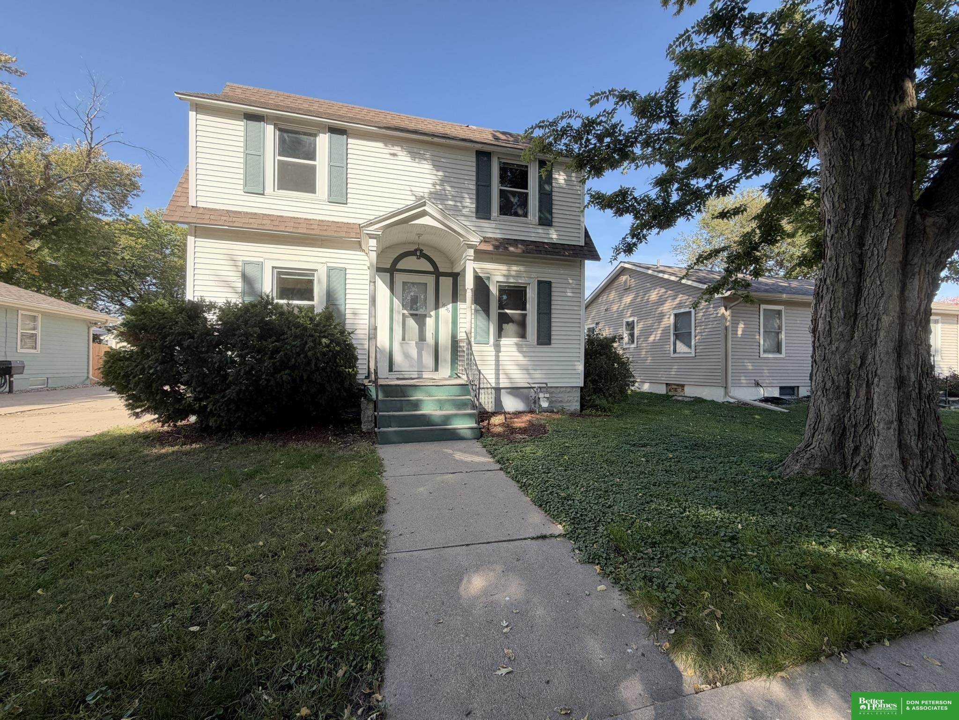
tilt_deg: +0.8
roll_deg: -0.6
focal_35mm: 14
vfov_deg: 85.7
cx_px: 480
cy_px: 360
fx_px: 388
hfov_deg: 102.1
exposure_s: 1/502
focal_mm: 2.22
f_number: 2.2
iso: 50
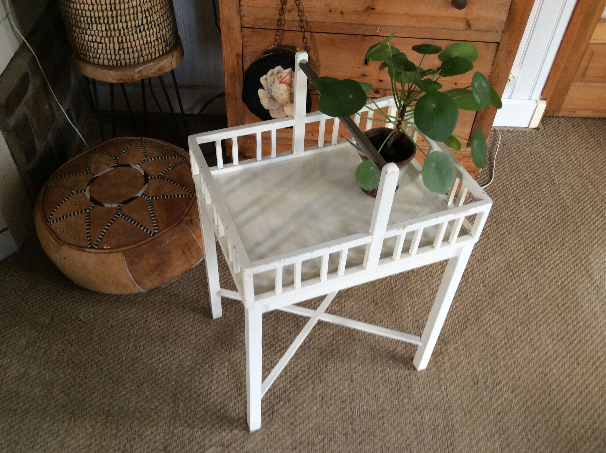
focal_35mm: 32
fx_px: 559
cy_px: 226
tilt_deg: -46.5
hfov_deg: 56.9
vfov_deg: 44.1
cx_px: 303
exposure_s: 1/25
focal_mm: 3.3
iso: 100
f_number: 2.4
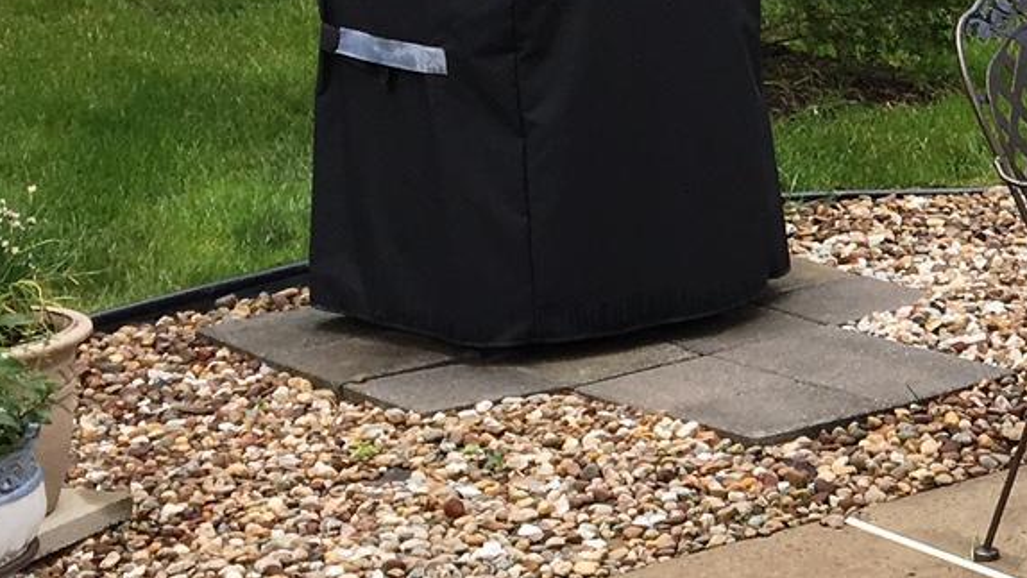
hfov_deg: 18.2
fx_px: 3023
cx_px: 1276
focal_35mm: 111
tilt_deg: -12.7
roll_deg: +0.1
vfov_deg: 10.9
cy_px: 217
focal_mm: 4.15
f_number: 2.2
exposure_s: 1/472
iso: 25
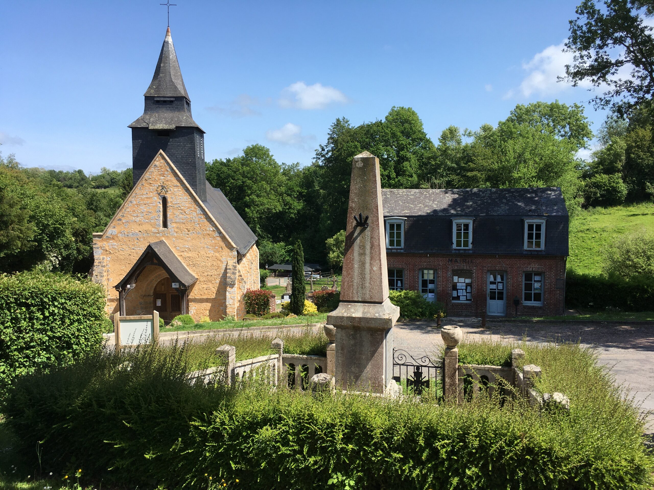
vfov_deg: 48.2
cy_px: 245
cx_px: 327
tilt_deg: -5.3
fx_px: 548
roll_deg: +0.2
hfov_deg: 61.7
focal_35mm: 29
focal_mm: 4.15
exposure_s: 1/1202
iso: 25
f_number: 2.2
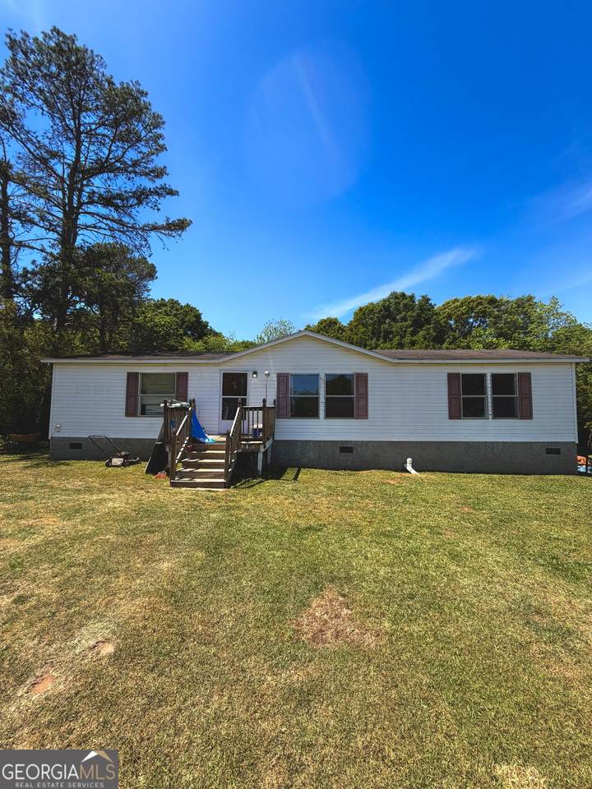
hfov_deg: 85.7
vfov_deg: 102.1
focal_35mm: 14
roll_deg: +0.9
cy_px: 394
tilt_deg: -0.3
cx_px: 296
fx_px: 319
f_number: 2.2
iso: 32
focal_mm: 2.22
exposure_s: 1/770
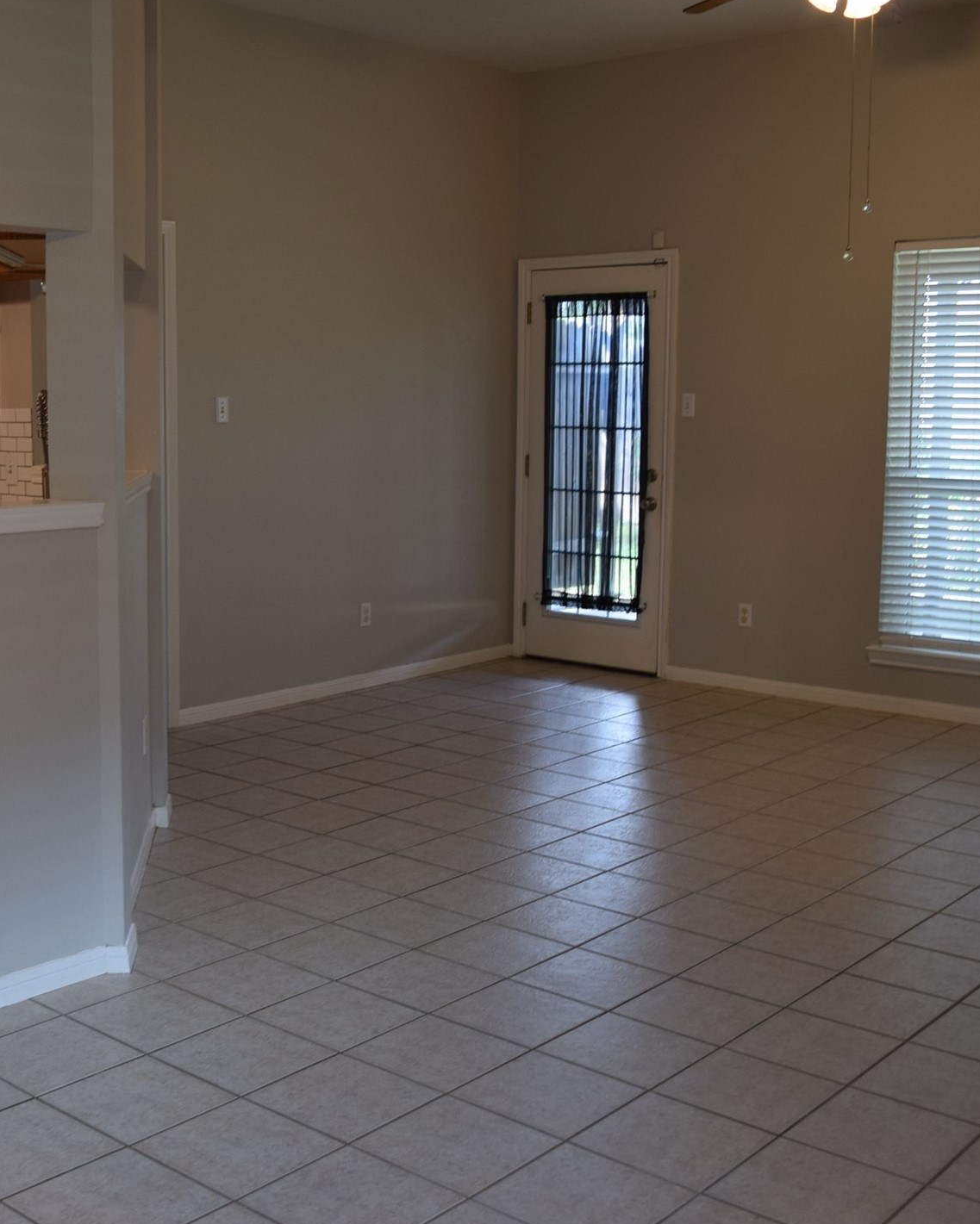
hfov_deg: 34.6
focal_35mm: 43
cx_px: 341
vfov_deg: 42.9
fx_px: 1559
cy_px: 612
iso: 400
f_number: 4.5
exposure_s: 1/80
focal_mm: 20
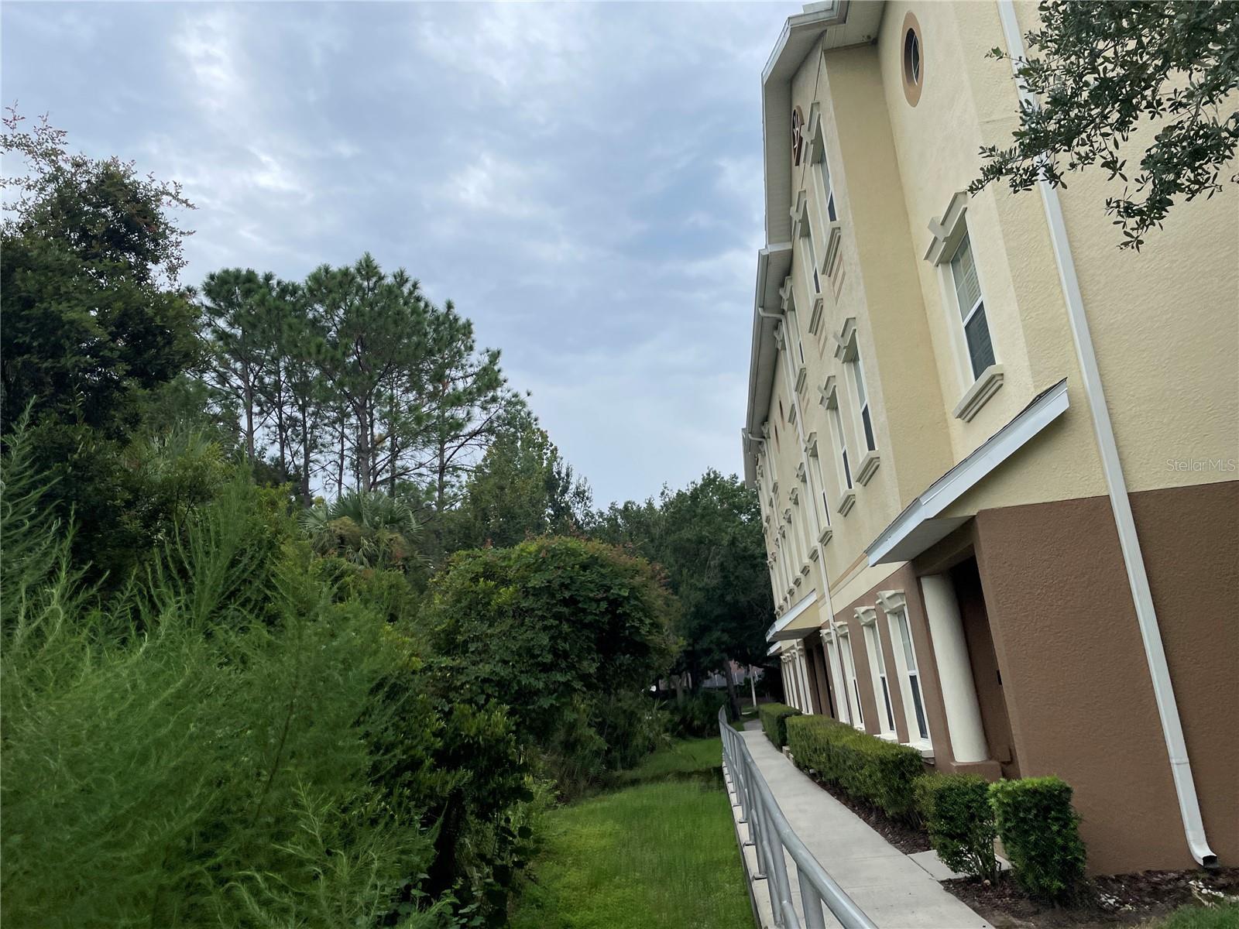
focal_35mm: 26
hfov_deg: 67.3
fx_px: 931
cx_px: 620
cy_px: 464
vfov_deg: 53.1
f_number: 1.6
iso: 32
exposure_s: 1/868
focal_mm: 4.2
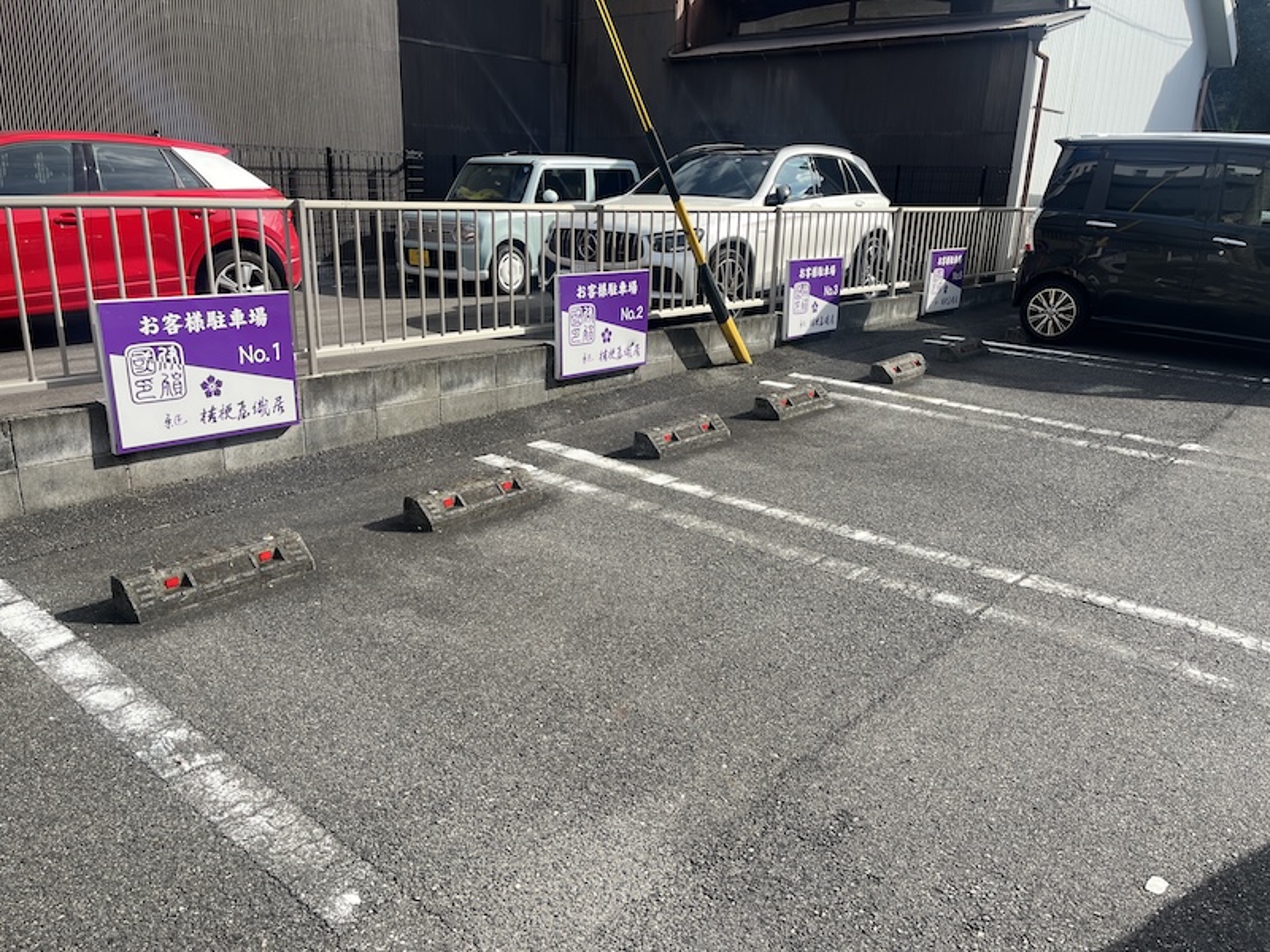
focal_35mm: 26
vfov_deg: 53.1
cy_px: 476
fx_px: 954
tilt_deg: -17.7
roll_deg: -2.0
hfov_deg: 67.3
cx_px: 635
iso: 50
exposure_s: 1/1623
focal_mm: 5.1
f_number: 1.6
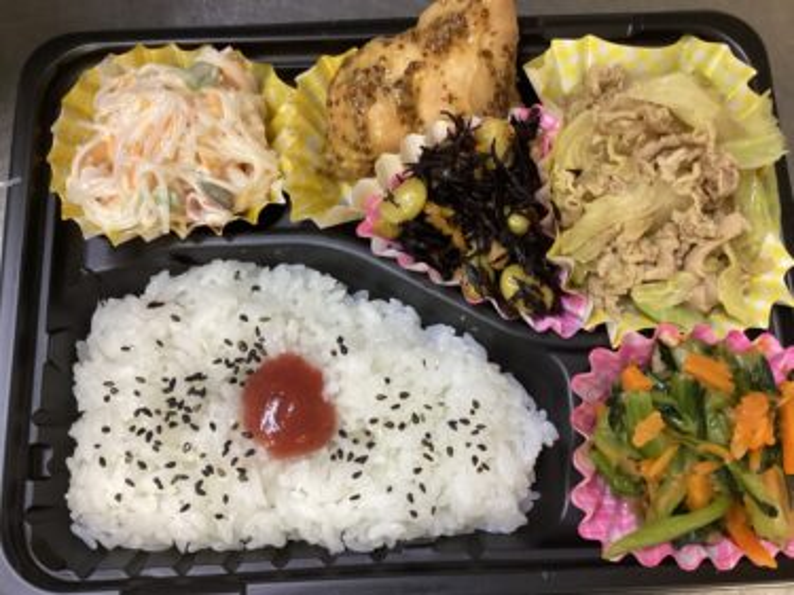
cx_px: 397
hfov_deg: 58.4
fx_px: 711
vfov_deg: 45.4
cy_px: 298
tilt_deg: -75.7
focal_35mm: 31
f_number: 2.4
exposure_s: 1/60
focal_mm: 3.3
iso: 200
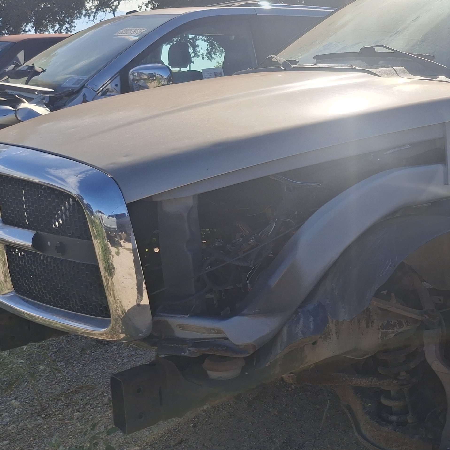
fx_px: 691
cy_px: 204
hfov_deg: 33.8
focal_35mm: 47
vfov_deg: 36.0
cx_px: 419
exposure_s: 1/3106
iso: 32
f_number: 1.8
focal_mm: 4.69
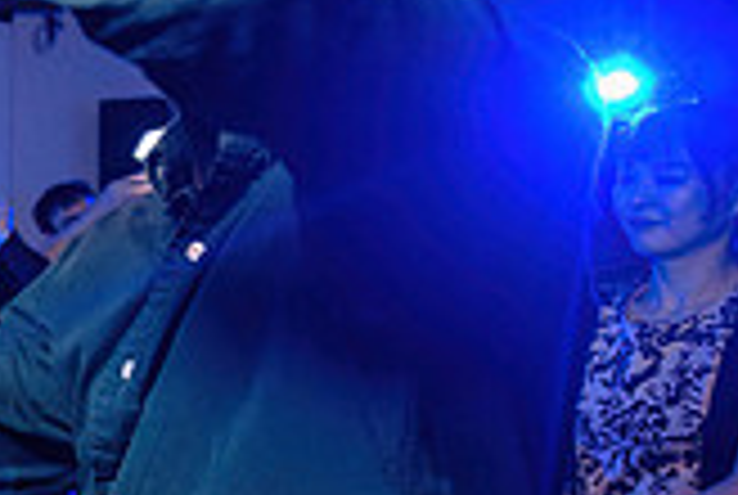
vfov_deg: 15.6
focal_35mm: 88
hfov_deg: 19.1
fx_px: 1807
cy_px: 338
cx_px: -486
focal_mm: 24
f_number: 3.2
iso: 800
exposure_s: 1/80
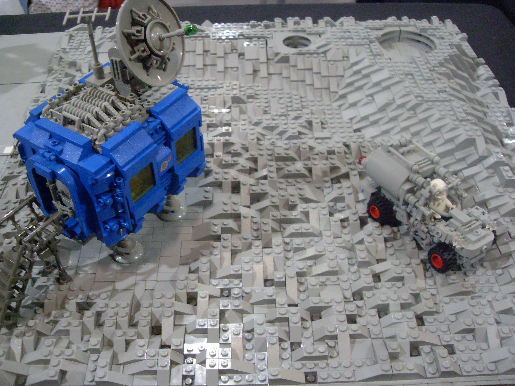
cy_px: 193
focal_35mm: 37
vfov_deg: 38.7
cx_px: 258
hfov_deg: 50.1
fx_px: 550
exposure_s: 1/15
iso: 200
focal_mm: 6.3
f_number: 2.8
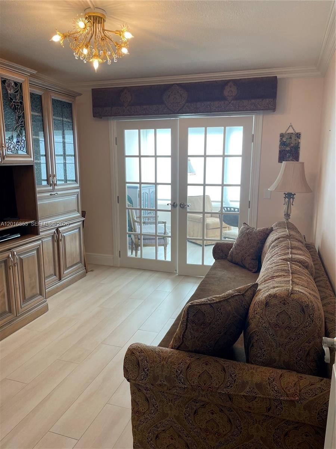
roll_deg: +0.1
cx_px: 168
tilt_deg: -11.3
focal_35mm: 26
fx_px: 336
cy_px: 224
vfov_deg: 67.3
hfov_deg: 53.1
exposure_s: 1/120
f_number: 1.6
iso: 50
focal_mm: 4.2
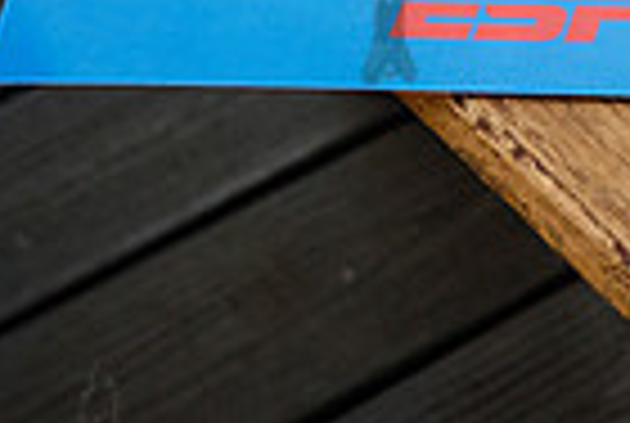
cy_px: -214
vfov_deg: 6.3
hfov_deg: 9.3
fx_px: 3770
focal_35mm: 215
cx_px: 968
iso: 2500
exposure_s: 1/160
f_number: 5.6
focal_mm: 52
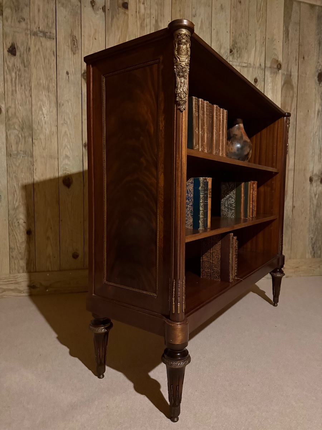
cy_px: 215
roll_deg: -1.6
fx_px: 298
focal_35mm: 24
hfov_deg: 56.8
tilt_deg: -5.2
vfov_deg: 71.6
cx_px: 161
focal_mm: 6.76
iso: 1600
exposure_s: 1/30
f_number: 1.78
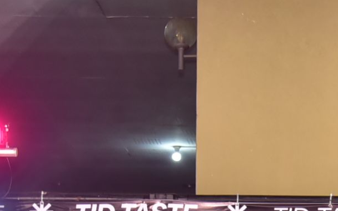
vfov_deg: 5.0
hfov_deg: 7.9
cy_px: 400
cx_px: 508
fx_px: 2395
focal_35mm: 260
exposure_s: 1/200
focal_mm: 62
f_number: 5.6
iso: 1250
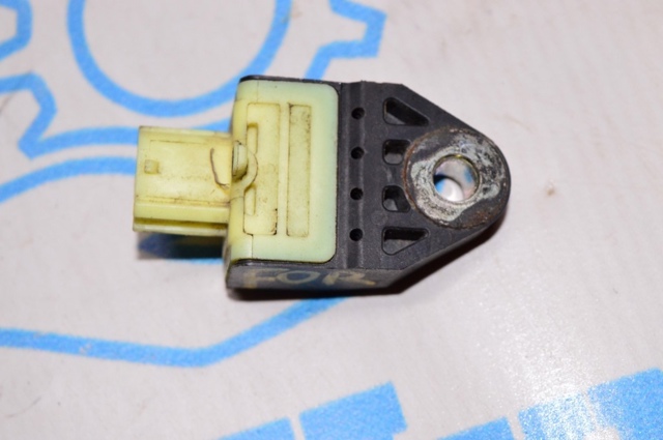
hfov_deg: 27.0
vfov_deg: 18.1
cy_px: 220
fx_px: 1379
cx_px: 332
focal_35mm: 75
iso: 1600
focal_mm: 50
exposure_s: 1/200
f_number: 8
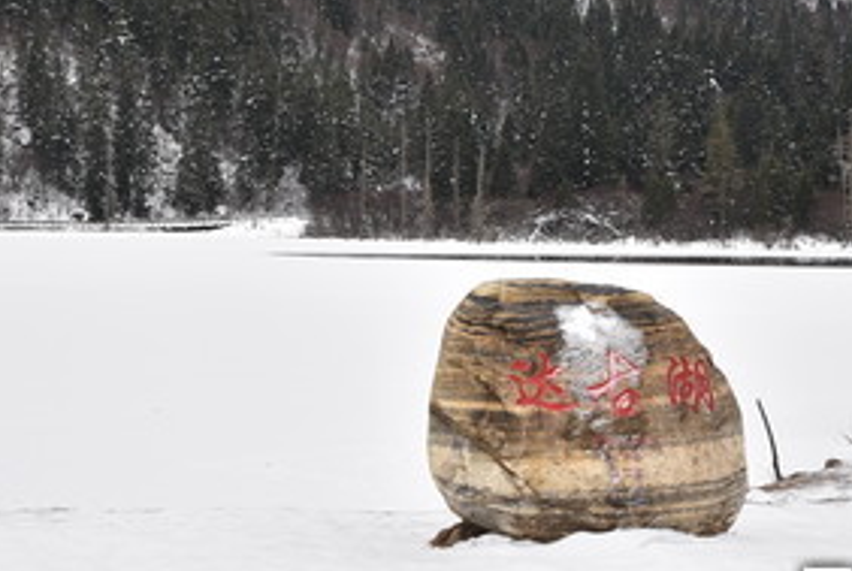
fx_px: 2015
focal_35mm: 85
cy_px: 50
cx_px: 447
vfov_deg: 15.9
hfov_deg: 23.9
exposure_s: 1/40
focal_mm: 40
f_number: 11
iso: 220
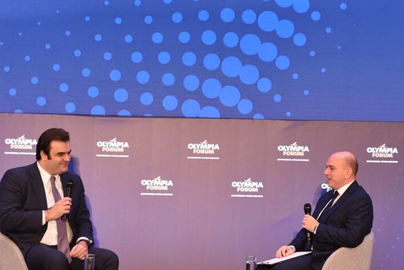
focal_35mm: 153
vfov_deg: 9.0
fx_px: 1717
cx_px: 302
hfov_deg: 13.4
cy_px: 128
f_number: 3.5
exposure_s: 1/250
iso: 1000
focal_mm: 85
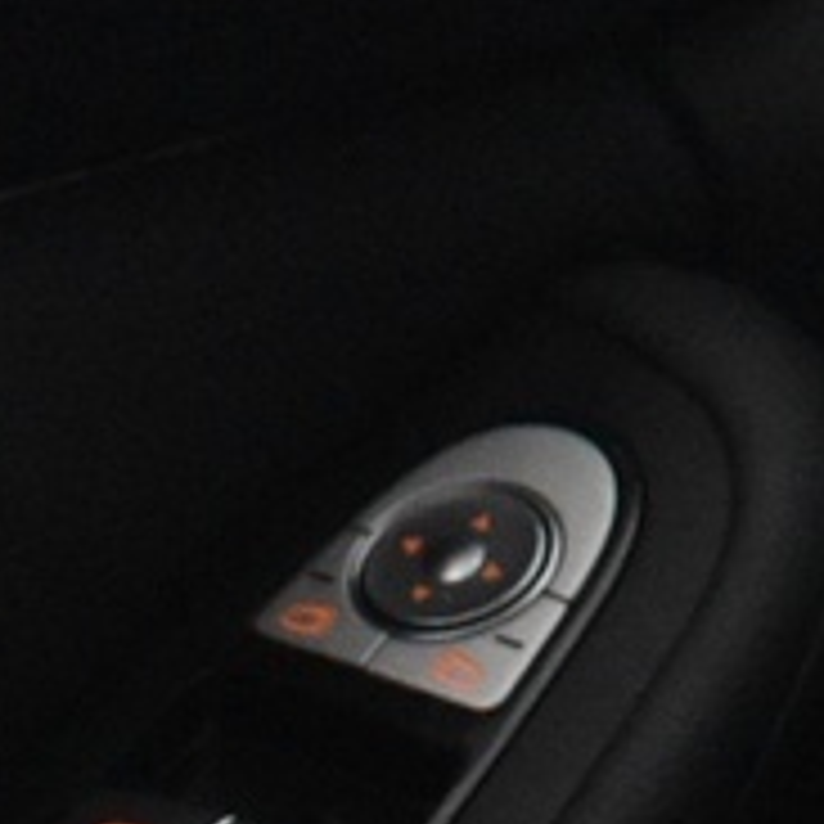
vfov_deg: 5.7
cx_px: 2936
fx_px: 8208
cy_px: -275
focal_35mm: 305
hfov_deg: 5.3
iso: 3200
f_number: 4
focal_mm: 27
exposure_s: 1/25
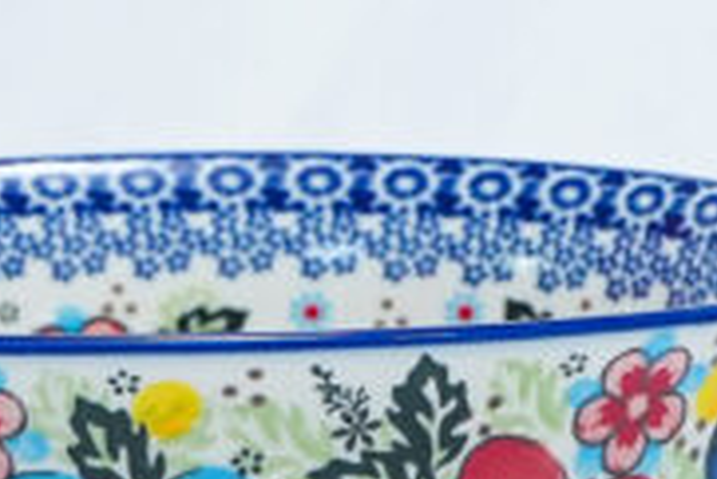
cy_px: 350
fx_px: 3927
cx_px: 182
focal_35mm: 197
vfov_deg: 7.0
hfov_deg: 10.4
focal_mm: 34
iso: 2500
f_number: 9
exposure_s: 1/160
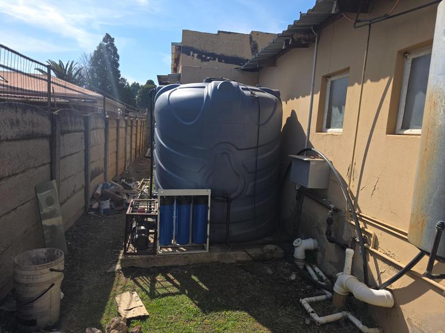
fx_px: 296
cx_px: 222
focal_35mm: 23
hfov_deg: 73.9
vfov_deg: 58.9
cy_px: 166
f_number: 1.7
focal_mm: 6.3
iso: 12
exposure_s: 1/666
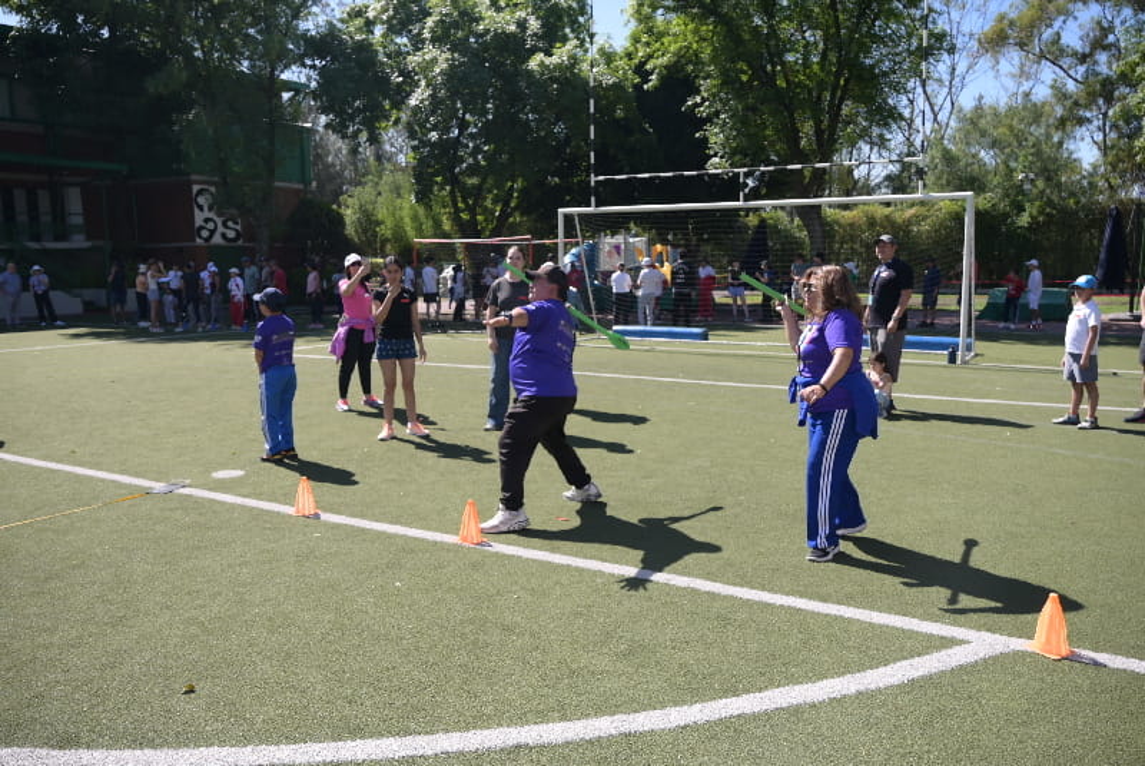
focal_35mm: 29
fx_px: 923
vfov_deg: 45.0
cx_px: 572
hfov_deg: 63.6
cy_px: 383
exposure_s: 1/400
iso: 100
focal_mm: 19.5
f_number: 4.5
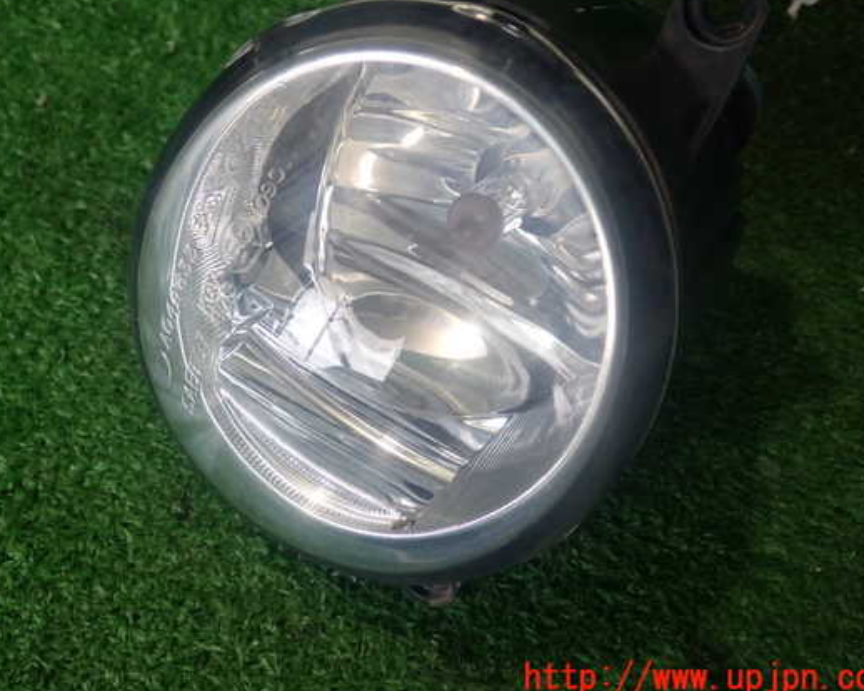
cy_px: 324
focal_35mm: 43
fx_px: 1099
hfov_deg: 42.9
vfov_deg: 34.9
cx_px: 400
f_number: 2.7
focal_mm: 6.83
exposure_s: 1/50
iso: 400
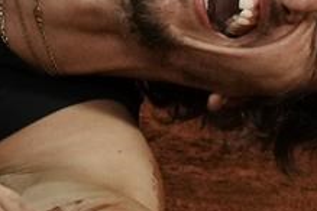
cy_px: -27
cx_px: -25
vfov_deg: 0.7
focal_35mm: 1868
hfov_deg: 1.1
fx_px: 16447
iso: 1250
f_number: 2.8
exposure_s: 1/2000
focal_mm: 400
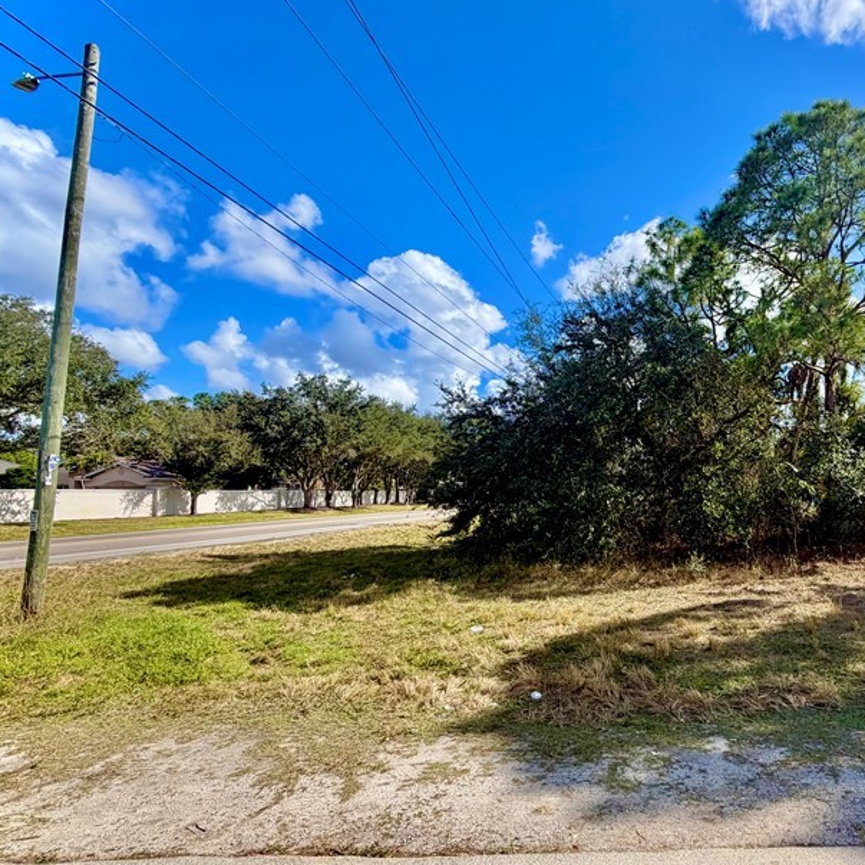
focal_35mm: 21
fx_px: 594
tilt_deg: +1.3
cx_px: 684
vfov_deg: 72.0
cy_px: 476
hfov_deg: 66.0
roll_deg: +0.5
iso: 25
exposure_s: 1/770
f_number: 2.2
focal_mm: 2.22
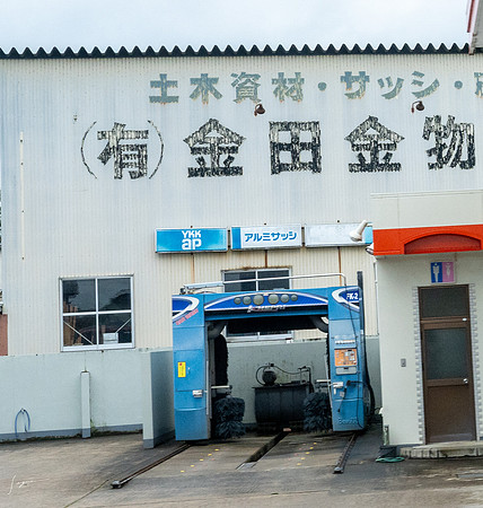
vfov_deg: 20.4
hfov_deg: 18.9
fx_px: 1401
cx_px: 503
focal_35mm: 87
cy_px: 142
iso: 900
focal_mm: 24
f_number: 8
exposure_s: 1/400
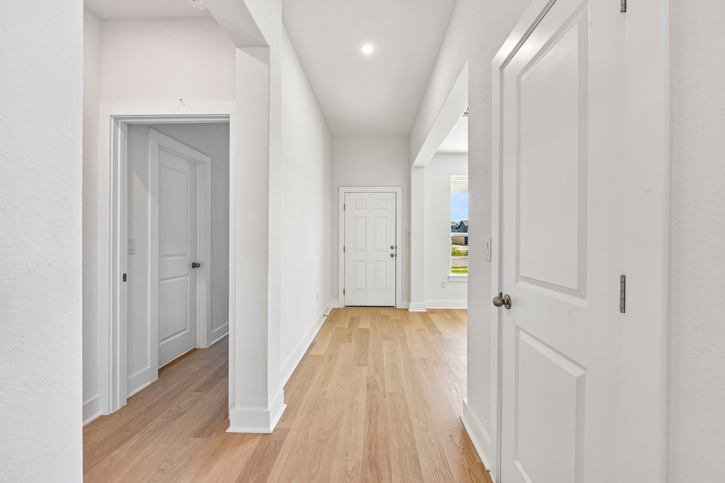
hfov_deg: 104.3
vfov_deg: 81.2
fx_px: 282
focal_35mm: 14
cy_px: 242
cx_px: 362
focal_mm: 14
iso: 110
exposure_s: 1/15
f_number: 8
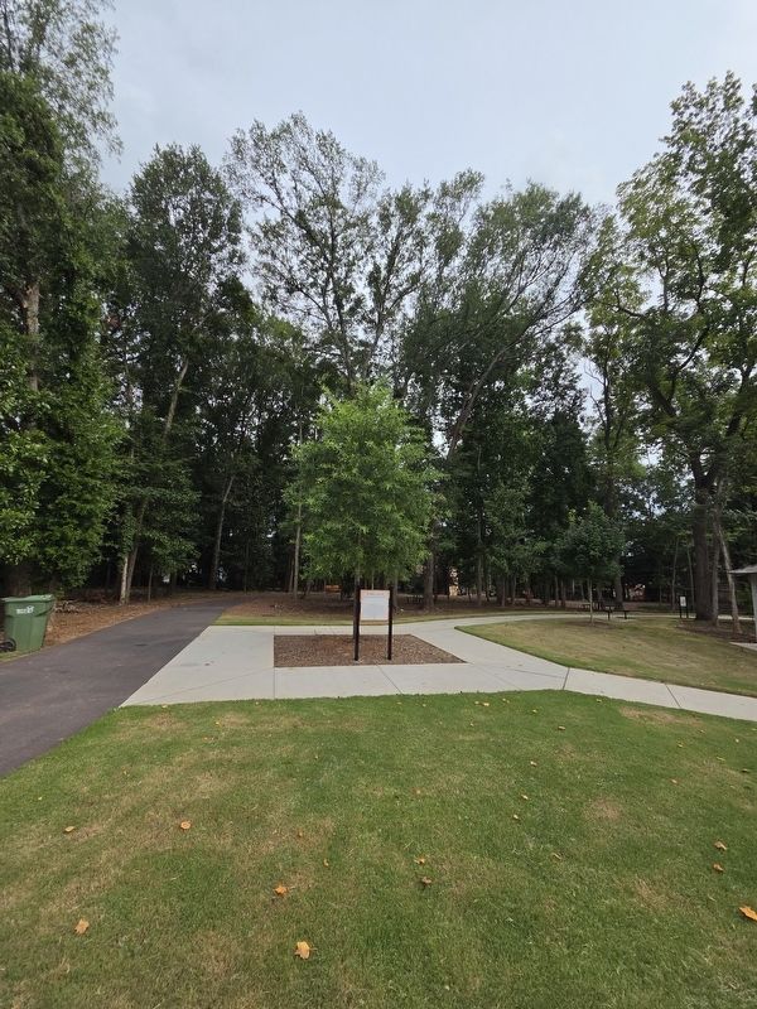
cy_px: 504
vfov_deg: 106.2
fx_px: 379
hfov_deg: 89.9
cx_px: 378
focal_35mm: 13
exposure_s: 1/3677
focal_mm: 2.2
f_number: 2.2
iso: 100
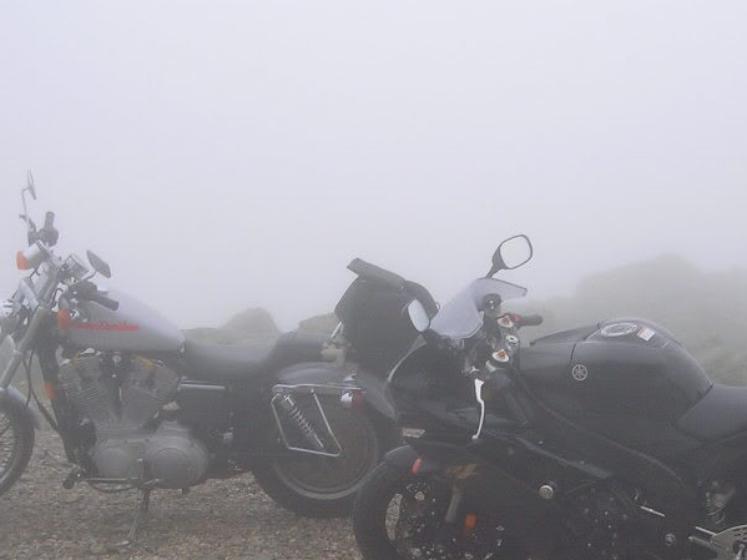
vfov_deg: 22.3
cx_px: 456
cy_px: 429
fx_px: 1402
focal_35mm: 65
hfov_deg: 29.7
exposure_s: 1/140
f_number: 2.8
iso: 50
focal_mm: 5.8
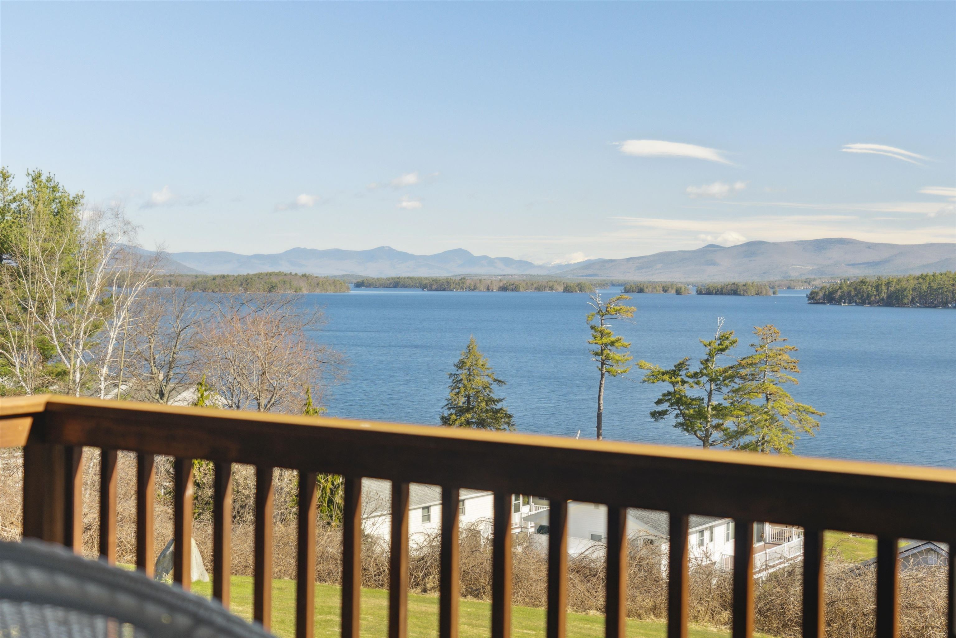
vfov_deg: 26.0
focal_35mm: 52
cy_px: 319
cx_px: 478
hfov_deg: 38.2
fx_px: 1381
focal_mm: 35
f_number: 2.8
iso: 400
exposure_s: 1/2000
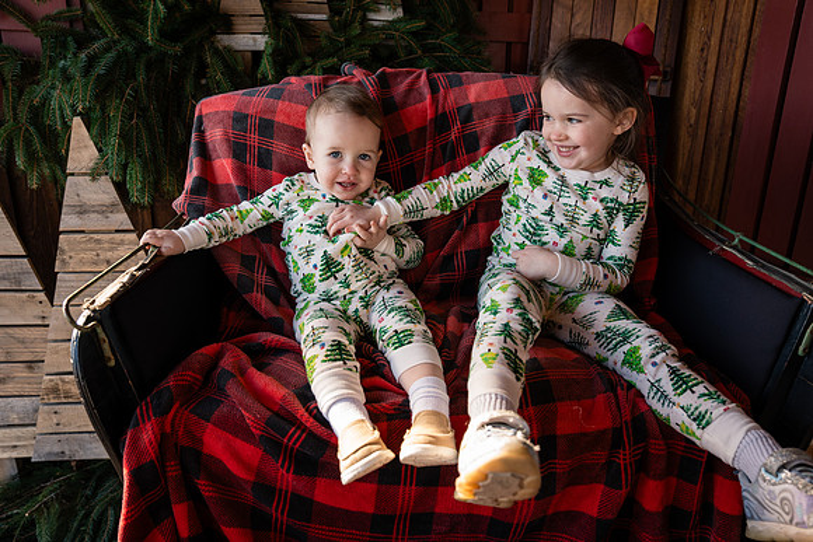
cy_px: 271
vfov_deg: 48.0
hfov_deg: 67.4
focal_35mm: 27
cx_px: 406
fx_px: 610
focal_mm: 27
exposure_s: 1/250
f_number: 4
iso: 400
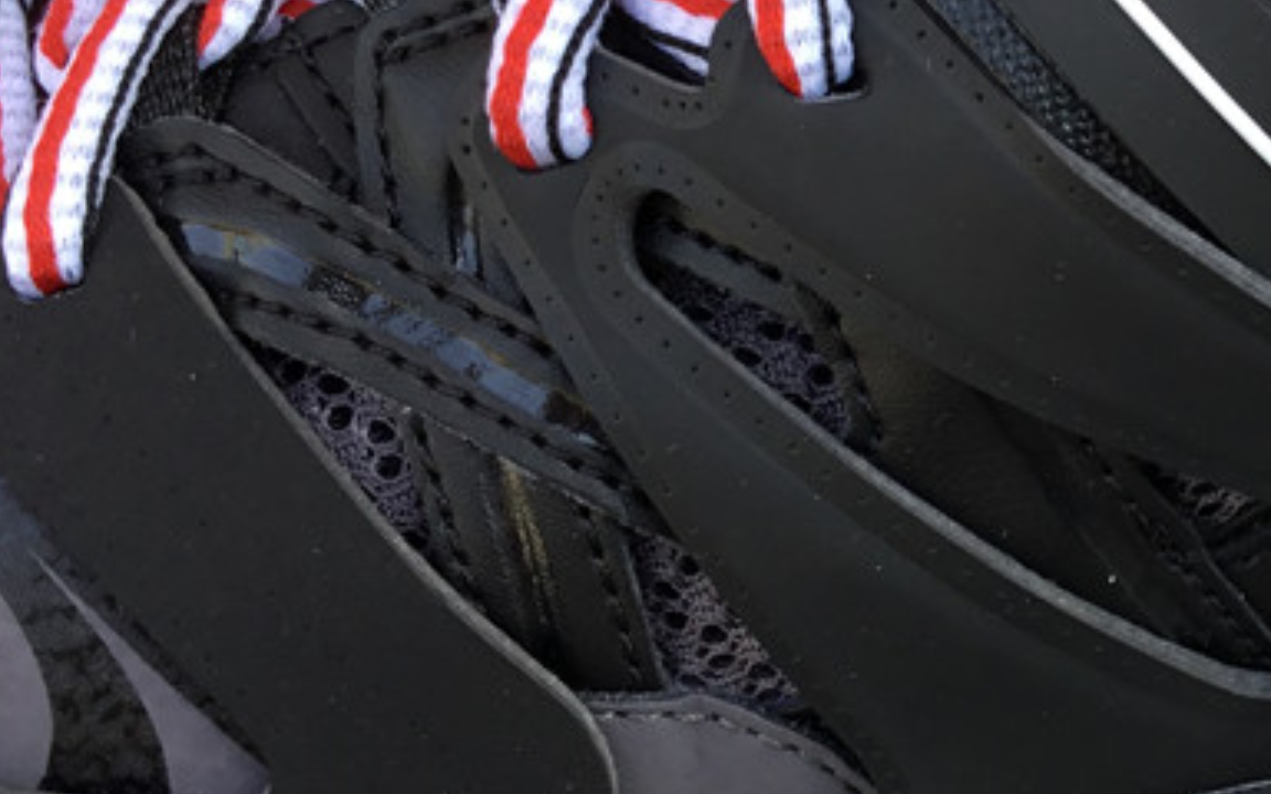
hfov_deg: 25.8
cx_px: 1182
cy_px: 213
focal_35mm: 77
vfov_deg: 16.9
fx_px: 2667
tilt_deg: -28.9
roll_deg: -0.9
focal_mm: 3.3
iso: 25
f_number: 2.4
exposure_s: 1/100
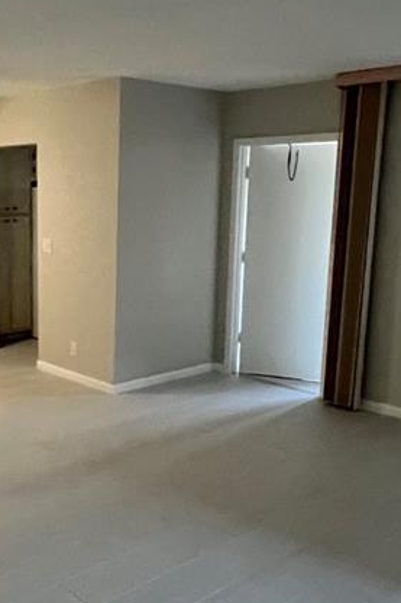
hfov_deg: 33.2
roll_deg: +1.1
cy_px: 323
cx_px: 81
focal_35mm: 39
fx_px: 652
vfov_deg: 49.5
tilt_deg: -9.5
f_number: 1.8
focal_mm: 1.57
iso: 640
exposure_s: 1/60
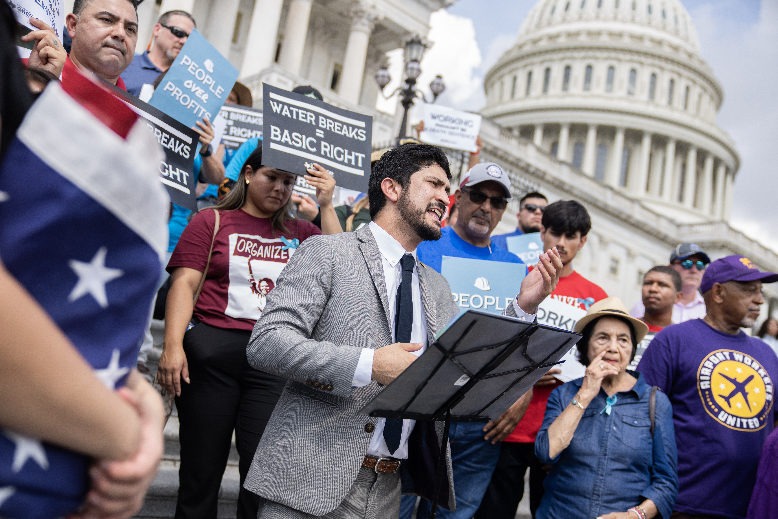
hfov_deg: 53.1
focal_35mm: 36
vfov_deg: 36.9
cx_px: 389
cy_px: 260
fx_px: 778
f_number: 2.8
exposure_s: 1/1600
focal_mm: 36
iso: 250
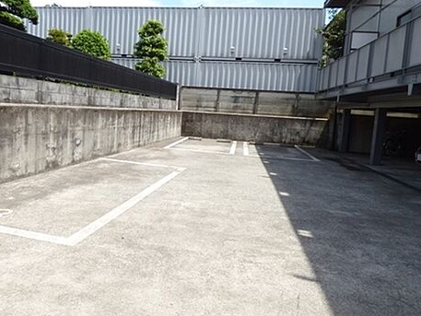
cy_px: 149
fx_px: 341
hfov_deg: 62.9
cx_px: 169
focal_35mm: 28
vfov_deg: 49.7
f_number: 2.8
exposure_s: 1/1000
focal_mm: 3.58
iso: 100
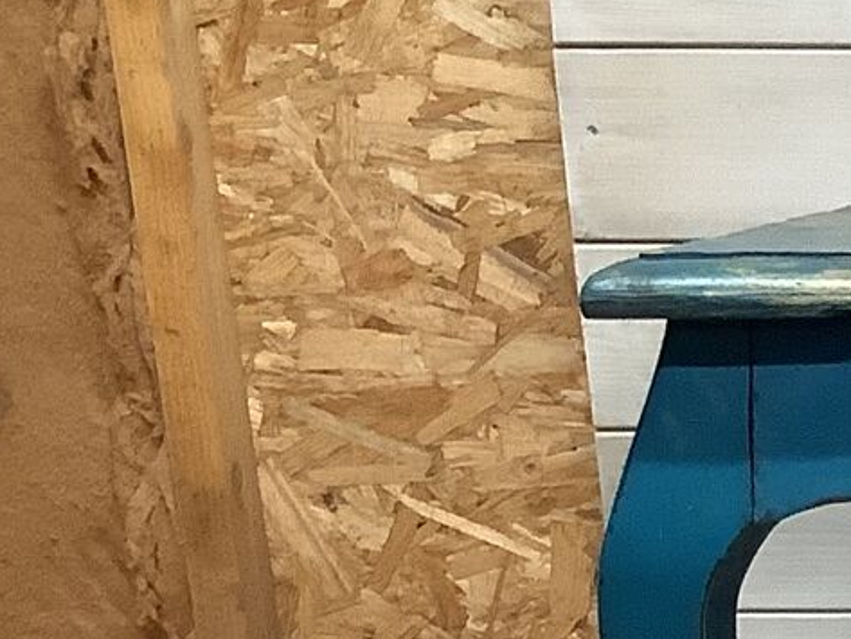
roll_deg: +0.2
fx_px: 3221
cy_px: 927
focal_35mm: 131
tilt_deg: -16.8
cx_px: 1751
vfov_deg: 10.9
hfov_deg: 12.9
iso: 160
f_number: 2.4
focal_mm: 3.3
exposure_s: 1/60
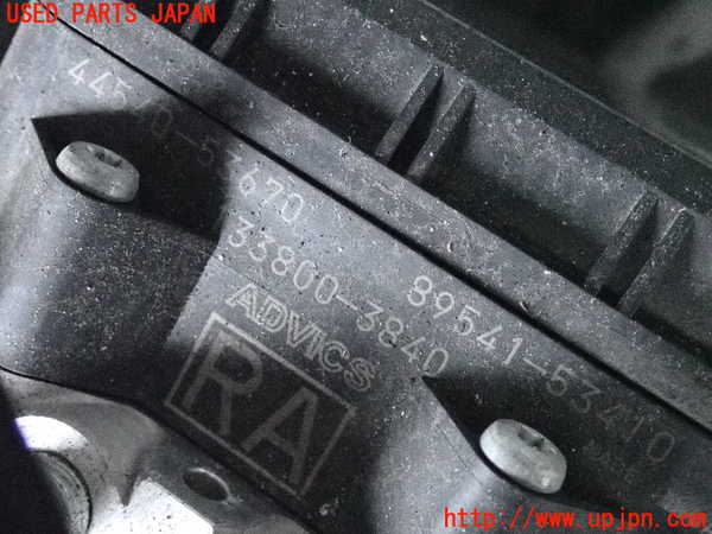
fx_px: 1193
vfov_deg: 25.2
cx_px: 356
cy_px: 267
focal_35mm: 58
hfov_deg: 33.2
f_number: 3.5
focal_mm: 10.35
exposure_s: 1/125
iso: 10000
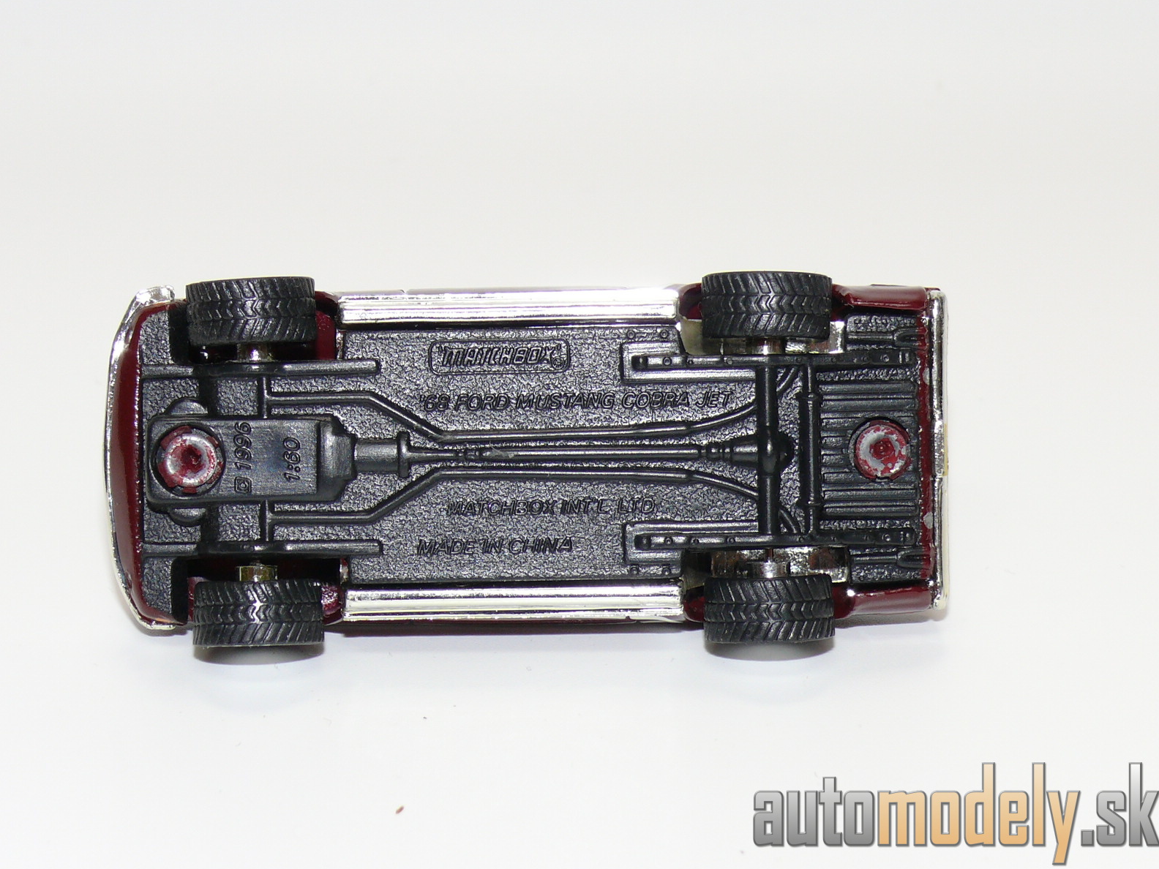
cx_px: 585
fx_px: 3281
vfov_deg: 15.1
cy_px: 435
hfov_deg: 20.0
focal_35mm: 98
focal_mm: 13
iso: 100
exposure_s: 1/30
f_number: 4
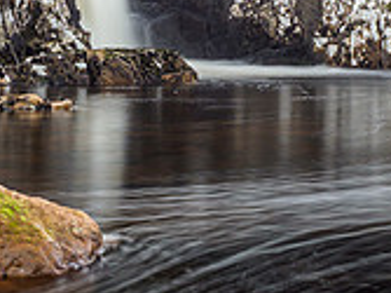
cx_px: 241
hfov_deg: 18.9
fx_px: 1174
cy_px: 48
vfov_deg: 14.1
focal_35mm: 104
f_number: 7.1
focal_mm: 15
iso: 200
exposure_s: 5
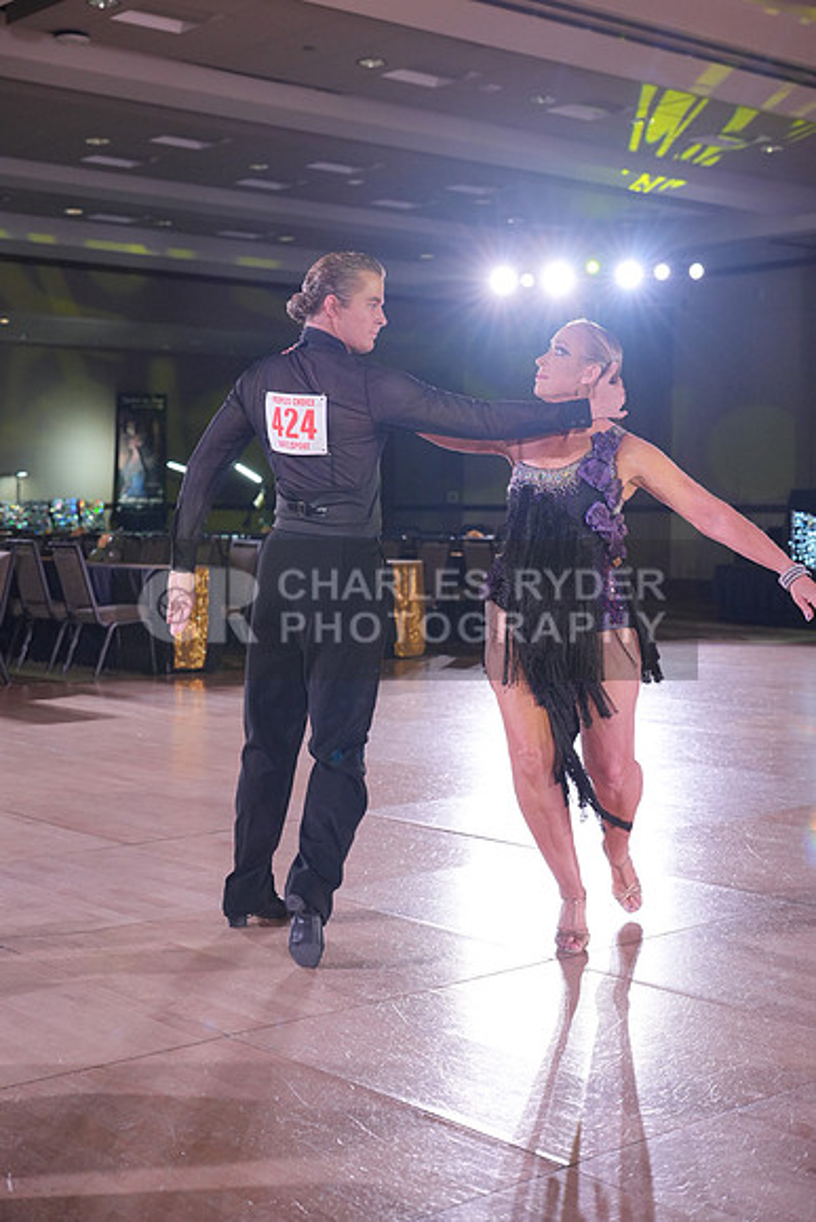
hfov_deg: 27.0
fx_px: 1699
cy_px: 611
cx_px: 408
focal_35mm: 50
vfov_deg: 39.6
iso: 2000
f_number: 4
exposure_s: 1/400
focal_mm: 50
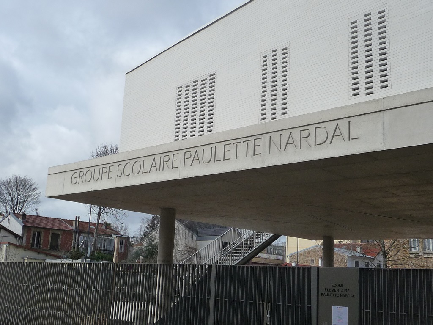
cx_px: 216
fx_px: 513
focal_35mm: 41
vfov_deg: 35.1
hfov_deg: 45.8
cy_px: 162
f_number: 3.5
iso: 160
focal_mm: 5.3
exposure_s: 1/1000
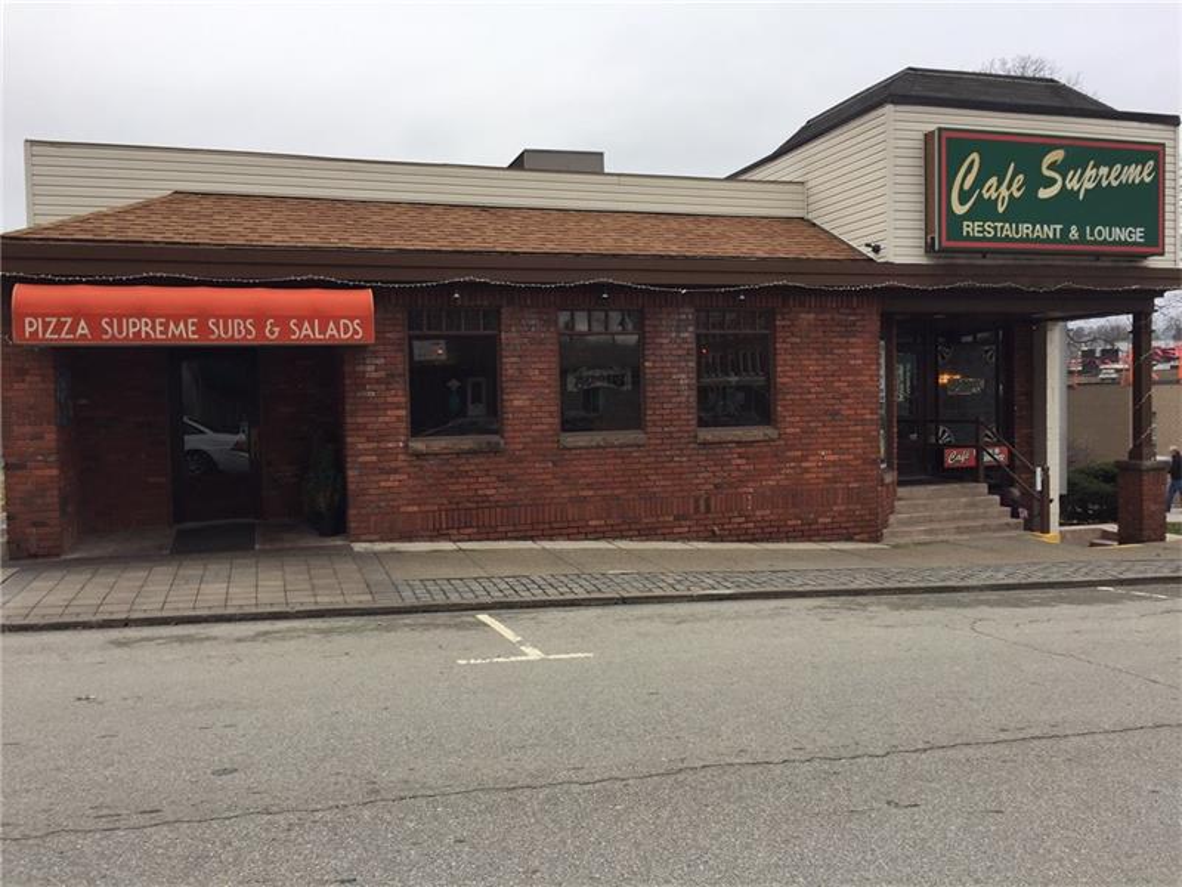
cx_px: 591
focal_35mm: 29
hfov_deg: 61.7
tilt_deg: -1.6
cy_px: 444
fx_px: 990
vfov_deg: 48.2
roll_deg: +2.2
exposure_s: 1/682
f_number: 2.2
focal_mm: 4.15
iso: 32
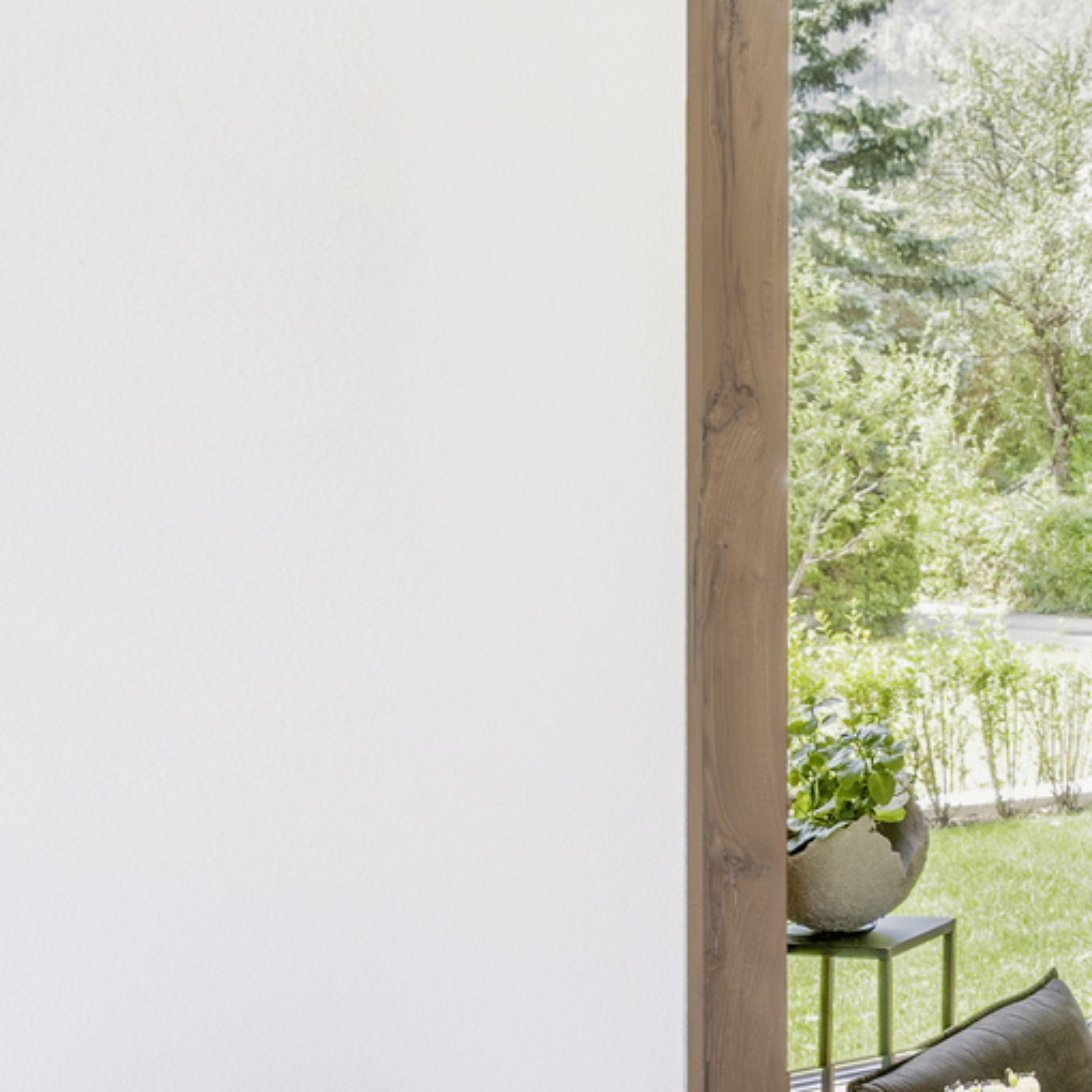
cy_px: 471
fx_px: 1999
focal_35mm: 56
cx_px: 1525
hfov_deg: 25.1
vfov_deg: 30.5
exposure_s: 1/50
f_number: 6.3
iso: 200
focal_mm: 14
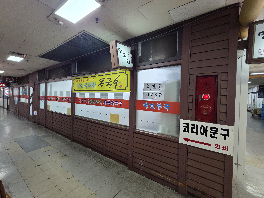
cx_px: 126
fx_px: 107
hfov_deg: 102.0
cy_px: 98
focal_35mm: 14
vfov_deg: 85.7
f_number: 2.2
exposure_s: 1/60
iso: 400
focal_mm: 2.2
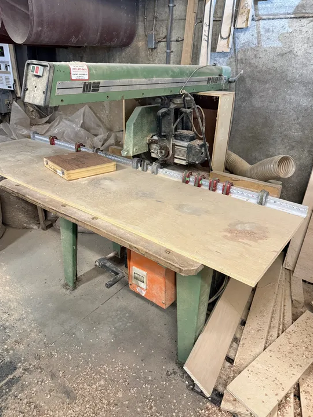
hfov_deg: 54.9
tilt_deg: -23.6
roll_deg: -2.9
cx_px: 153
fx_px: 301
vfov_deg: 69.4
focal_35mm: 25
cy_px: 200
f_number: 1.78
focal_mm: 6.76
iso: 400
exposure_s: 1/59
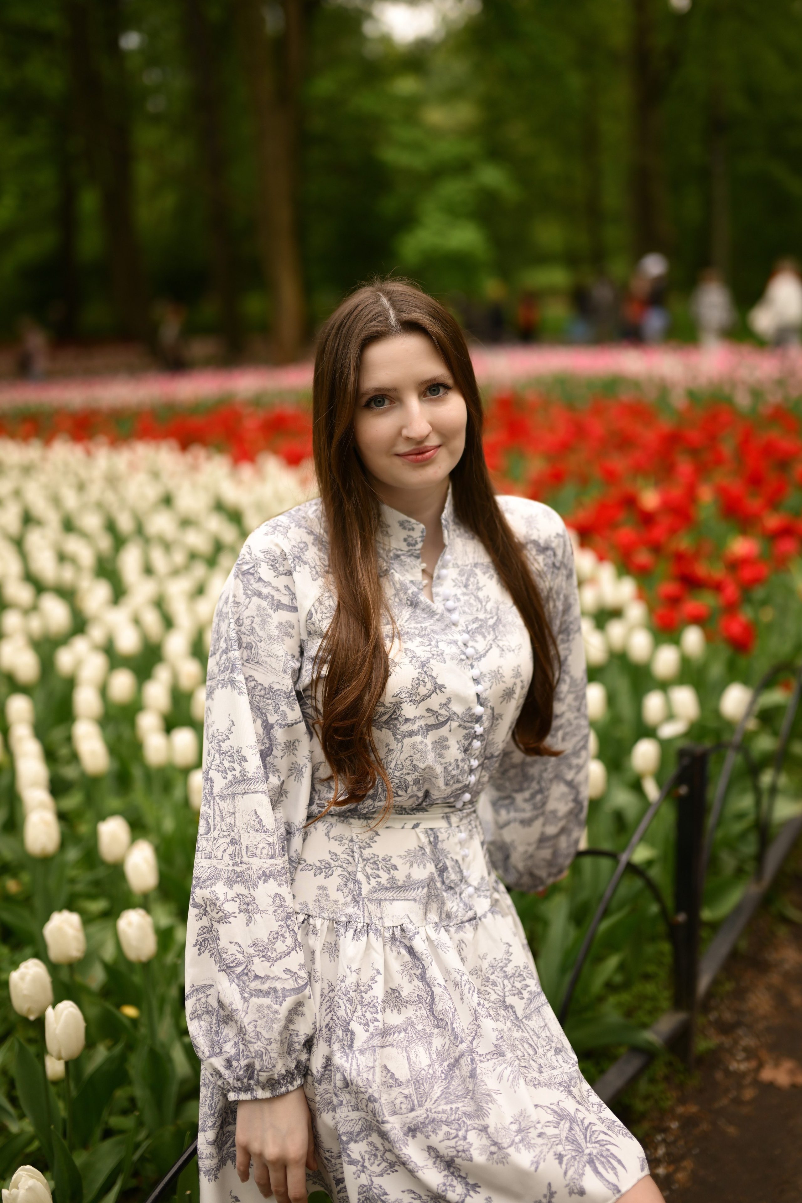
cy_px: 602
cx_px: 401
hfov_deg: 37.9
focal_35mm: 35
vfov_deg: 54.4
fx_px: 1169
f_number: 1.2
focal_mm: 35
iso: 64
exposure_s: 1/1000
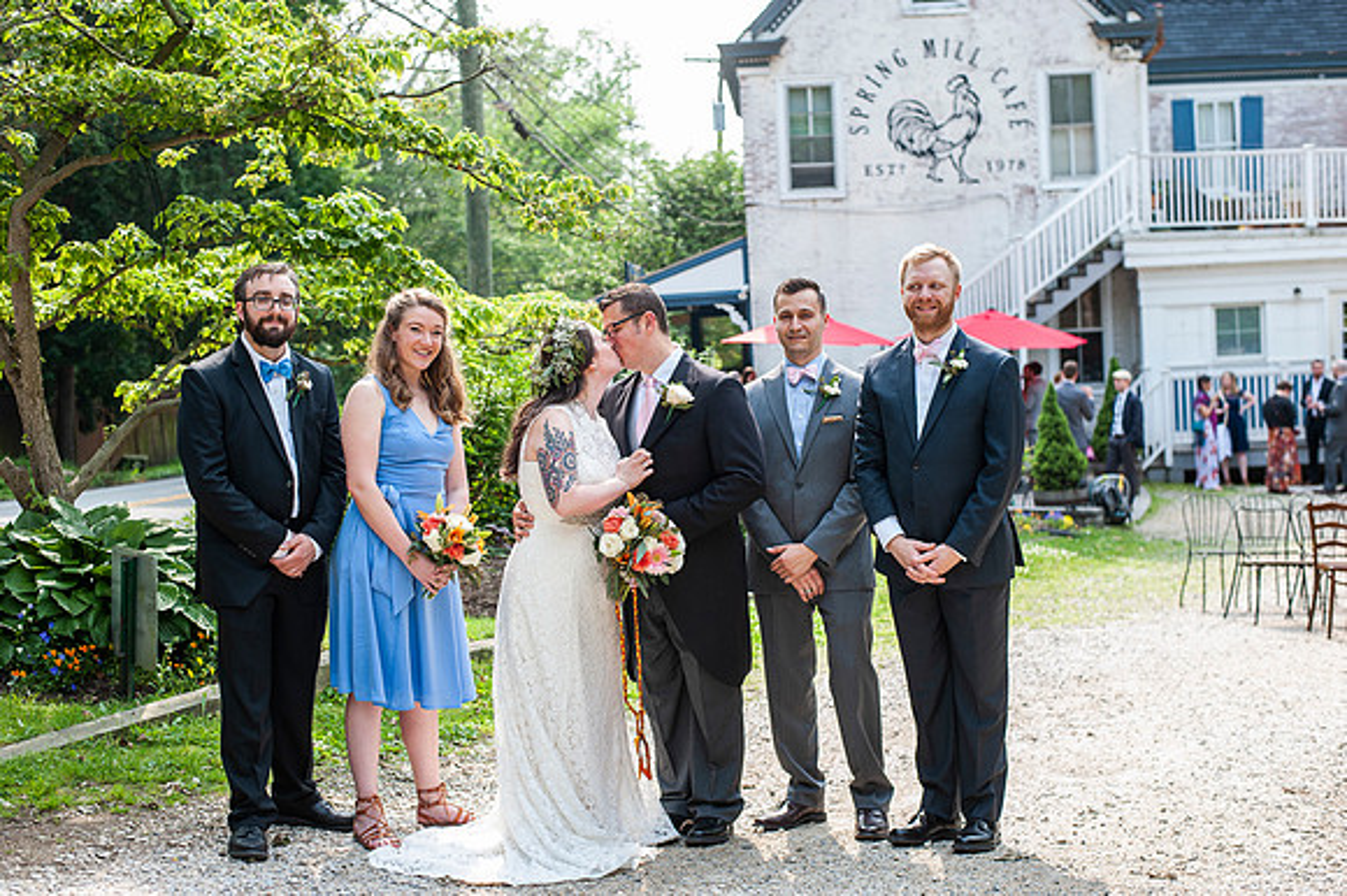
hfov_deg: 39.6
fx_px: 1870
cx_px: 674
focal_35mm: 50
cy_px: 448
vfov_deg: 27.0
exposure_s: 1/500
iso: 320
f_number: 4
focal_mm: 50
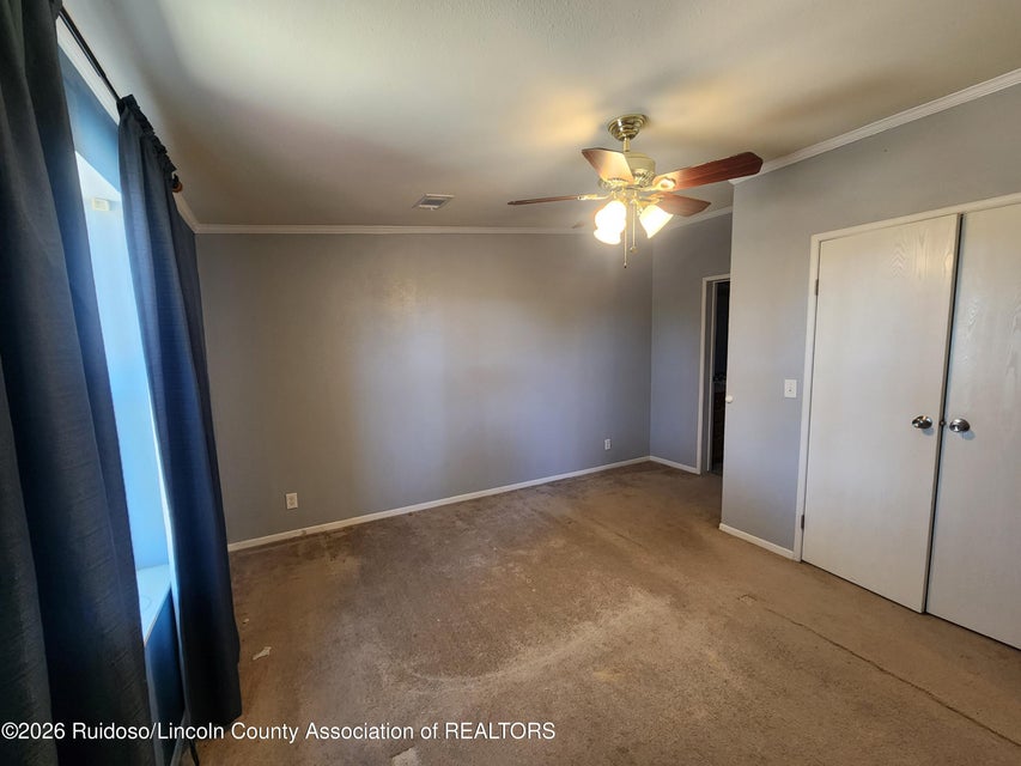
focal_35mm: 13
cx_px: 510
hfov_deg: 106.2
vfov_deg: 89.9
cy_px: 383
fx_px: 383
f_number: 2.2
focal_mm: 2.2
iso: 250
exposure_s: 1/60
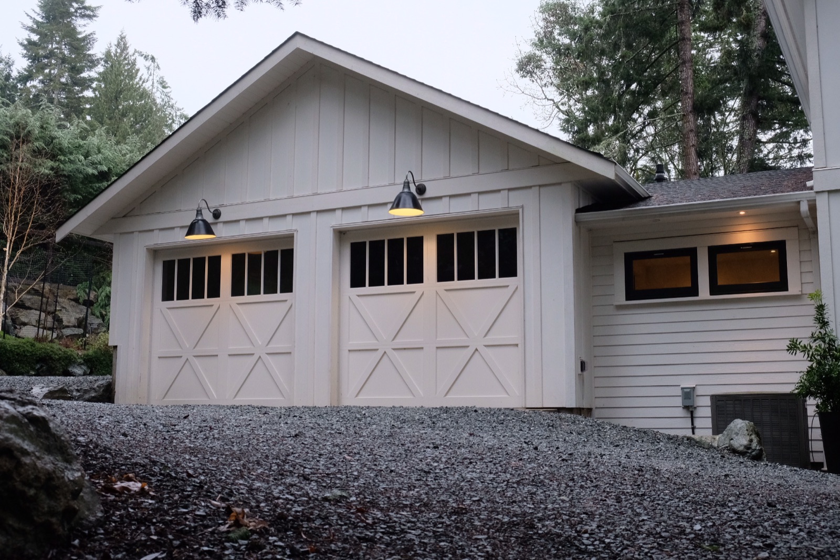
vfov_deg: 31.9
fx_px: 980
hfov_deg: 46.4
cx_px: 420
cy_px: 280
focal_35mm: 42
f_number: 9
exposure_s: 1/60
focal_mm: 27.7
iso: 2000
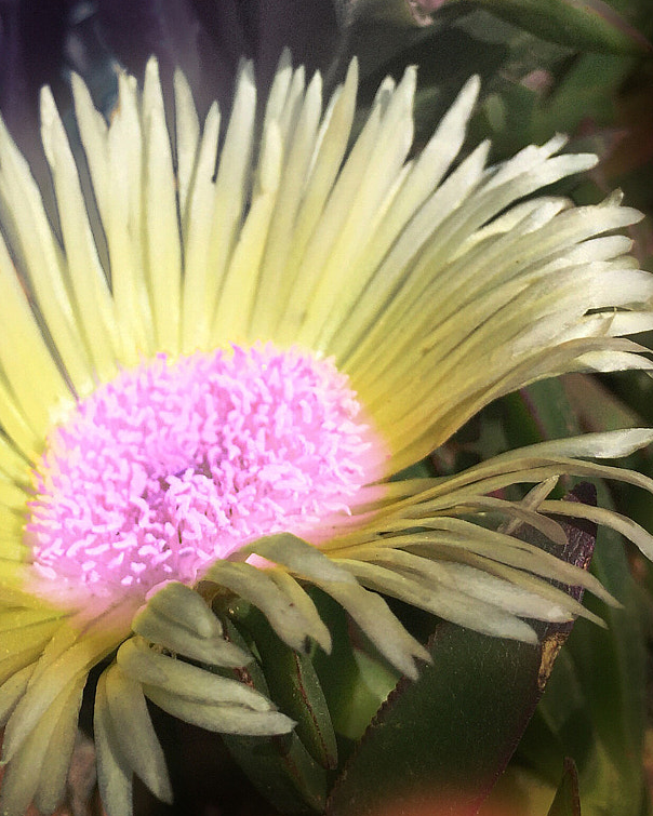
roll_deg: -28.9
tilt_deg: -38.5
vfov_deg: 30.9
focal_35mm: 60
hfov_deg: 25.3
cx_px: 224
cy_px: 209
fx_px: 1449
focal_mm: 4.15
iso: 32
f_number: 2.2
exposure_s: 1/7937
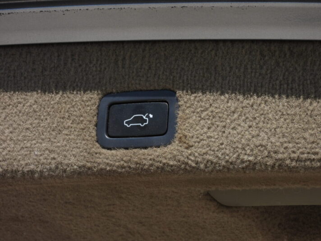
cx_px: 160
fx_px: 1576
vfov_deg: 8.7
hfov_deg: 11.6
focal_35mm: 170
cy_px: 120
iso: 100
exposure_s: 1/1000
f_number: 4
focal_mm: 30.5
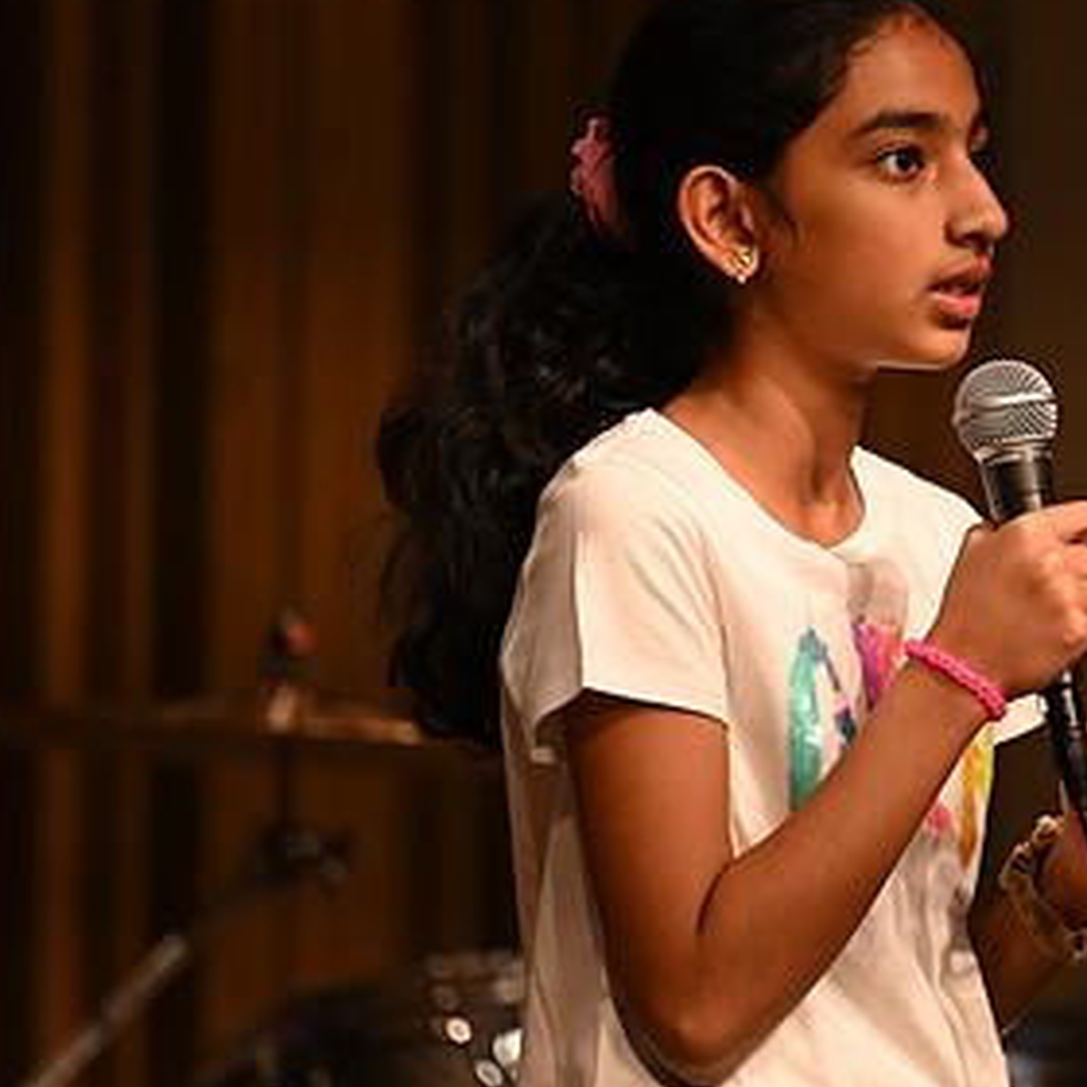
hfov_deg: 5.0
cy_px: 507
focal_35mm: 352
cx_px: 885
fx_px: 12505
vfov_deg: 5.0
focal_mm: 200
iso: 1000
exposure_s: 1/400
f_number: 2.8
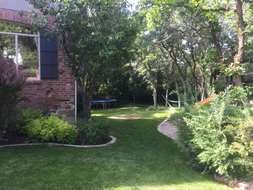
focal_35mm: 29
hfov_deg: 61.7
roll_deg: -1.3
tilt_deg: -6.8
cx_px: 126
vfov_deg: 48.2
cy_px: 95
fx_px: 212
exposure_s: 1/120
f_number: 2.2
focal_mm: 4.15
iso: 32
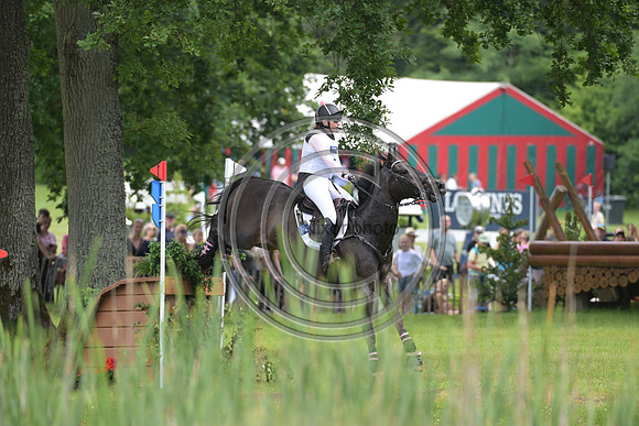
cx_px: 320
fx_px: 7101
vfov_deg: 3.4
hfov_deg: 5.2
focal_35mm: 400
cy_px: 213
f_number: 5.6
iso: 1400
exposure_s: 1/1600
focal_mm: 400
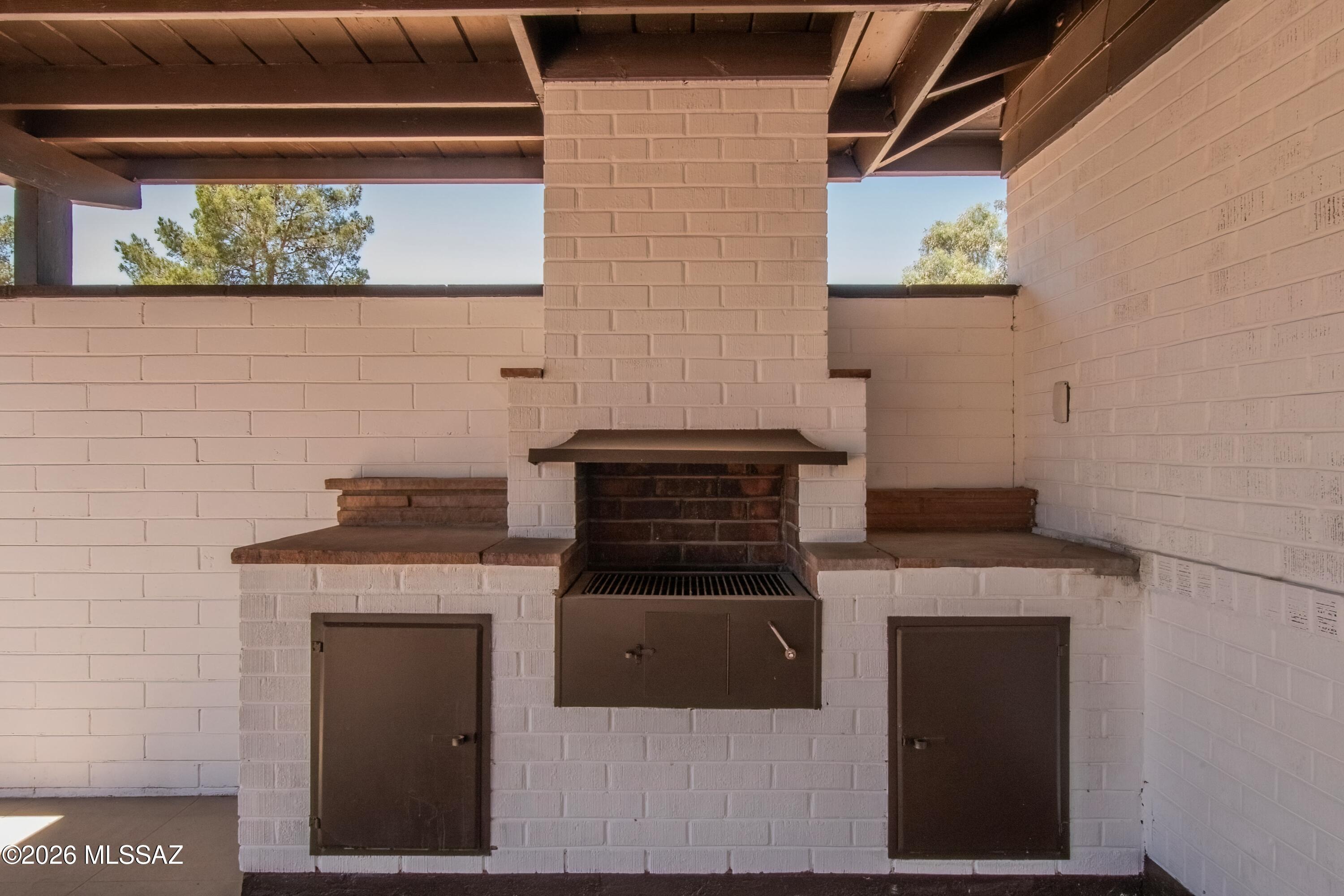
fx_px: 784
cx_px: 672
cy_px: 448
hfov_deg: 81.2
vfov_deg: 59.5
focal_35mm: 21
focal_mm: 14
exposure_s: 1/40
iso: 800
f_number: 25
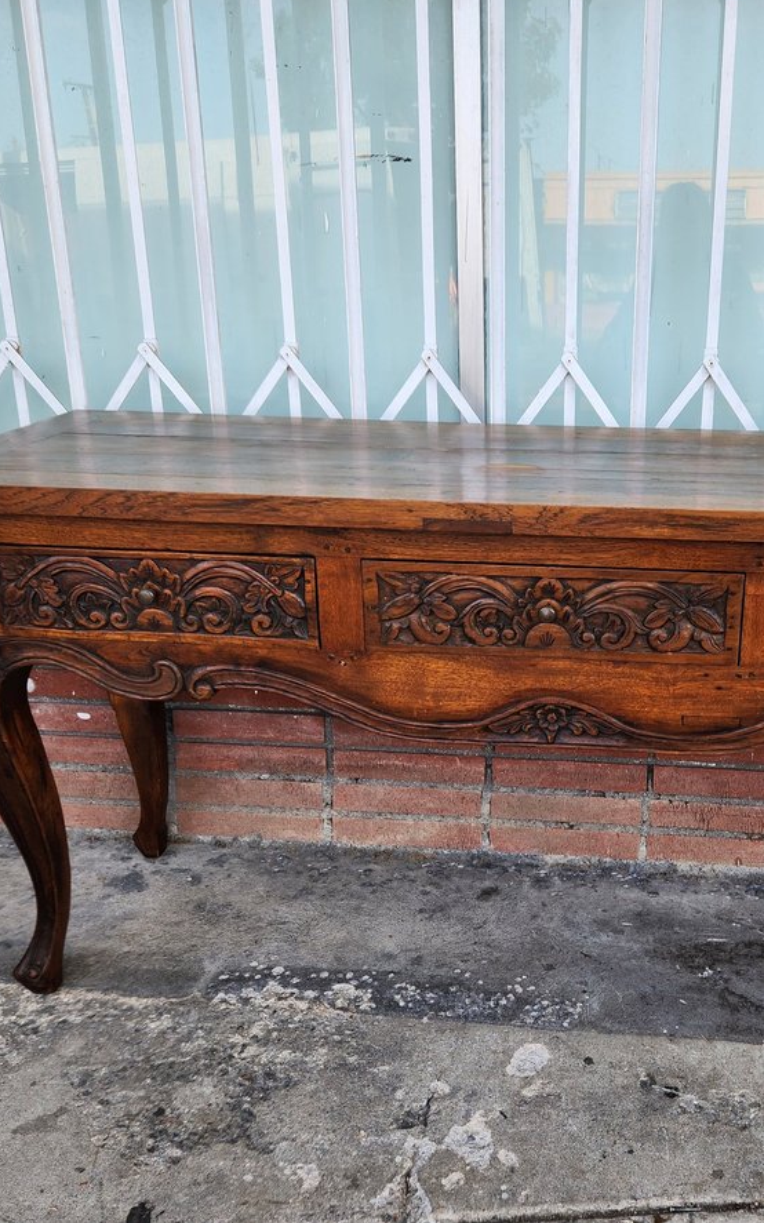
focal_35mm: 33
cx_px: 559
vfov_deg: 58.2
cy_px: 605
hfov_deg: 37.5
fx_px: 1100
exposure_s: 1/180
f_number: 1.8
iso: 20
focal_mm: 5.4
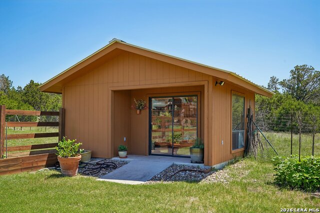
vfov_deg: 40.0
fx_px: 293
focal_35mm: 33
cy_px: 106
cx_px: 160
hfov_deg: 57.2
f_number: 8
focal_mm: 33
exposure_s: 1/125
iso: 100
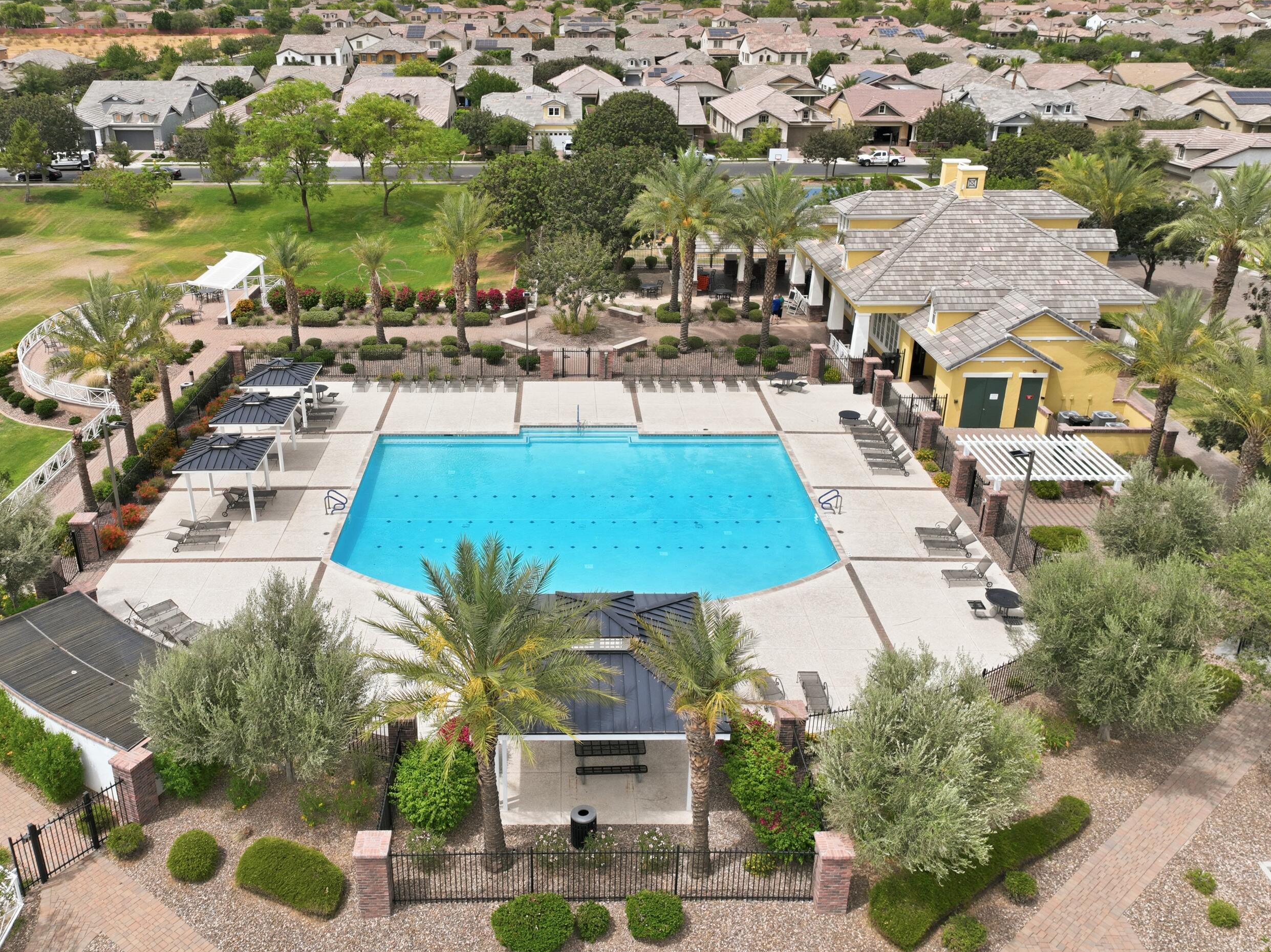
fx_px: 1064
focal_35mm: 29
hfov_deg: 61.5
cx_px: 555
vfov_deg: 48.1
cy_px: 435
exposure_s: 1/2000
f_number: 2.8
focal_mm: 12.3
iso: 100
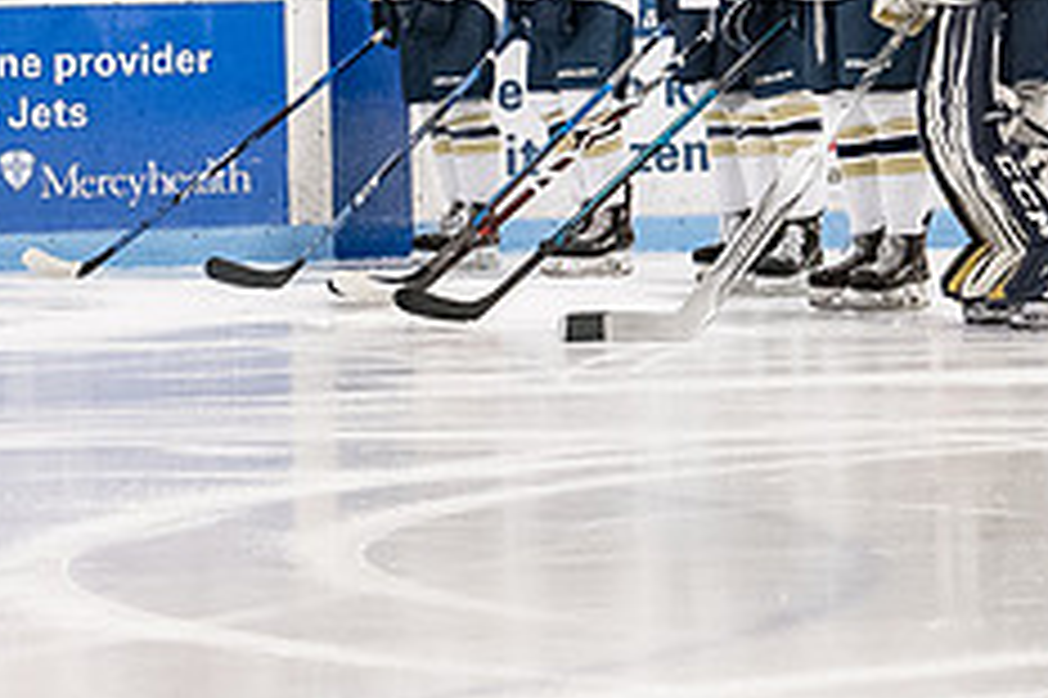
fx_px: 7243
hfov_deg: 8.3
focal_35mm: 249
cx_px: 346
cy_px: -88
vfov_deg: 5.5
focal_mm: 48
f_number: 4.5
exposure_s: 1/200
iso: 2500
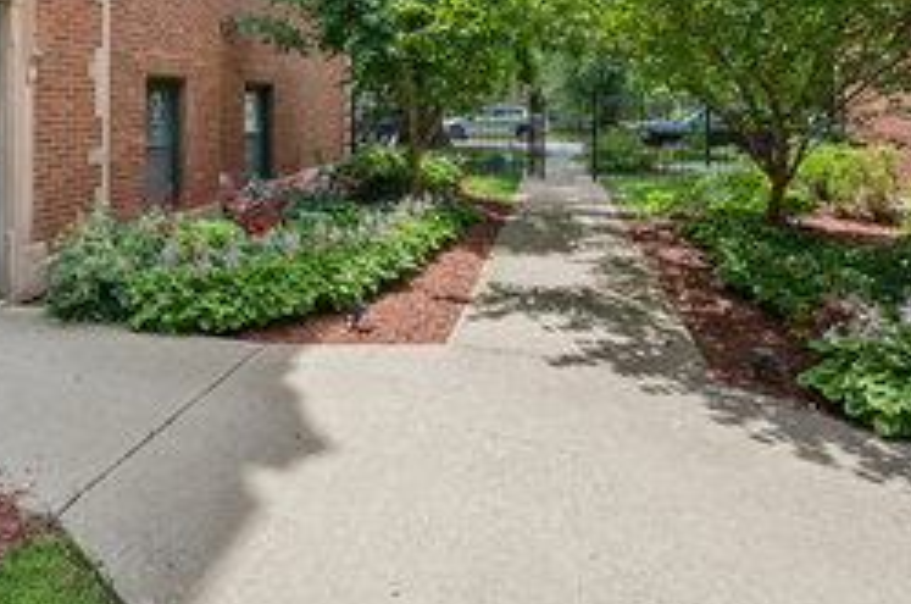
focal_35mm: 27
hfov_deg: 63.9
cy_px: 104
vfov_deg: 44.9
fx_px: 682
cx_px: 238
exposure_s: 1/90
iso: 200
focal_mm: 14
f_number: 9.5
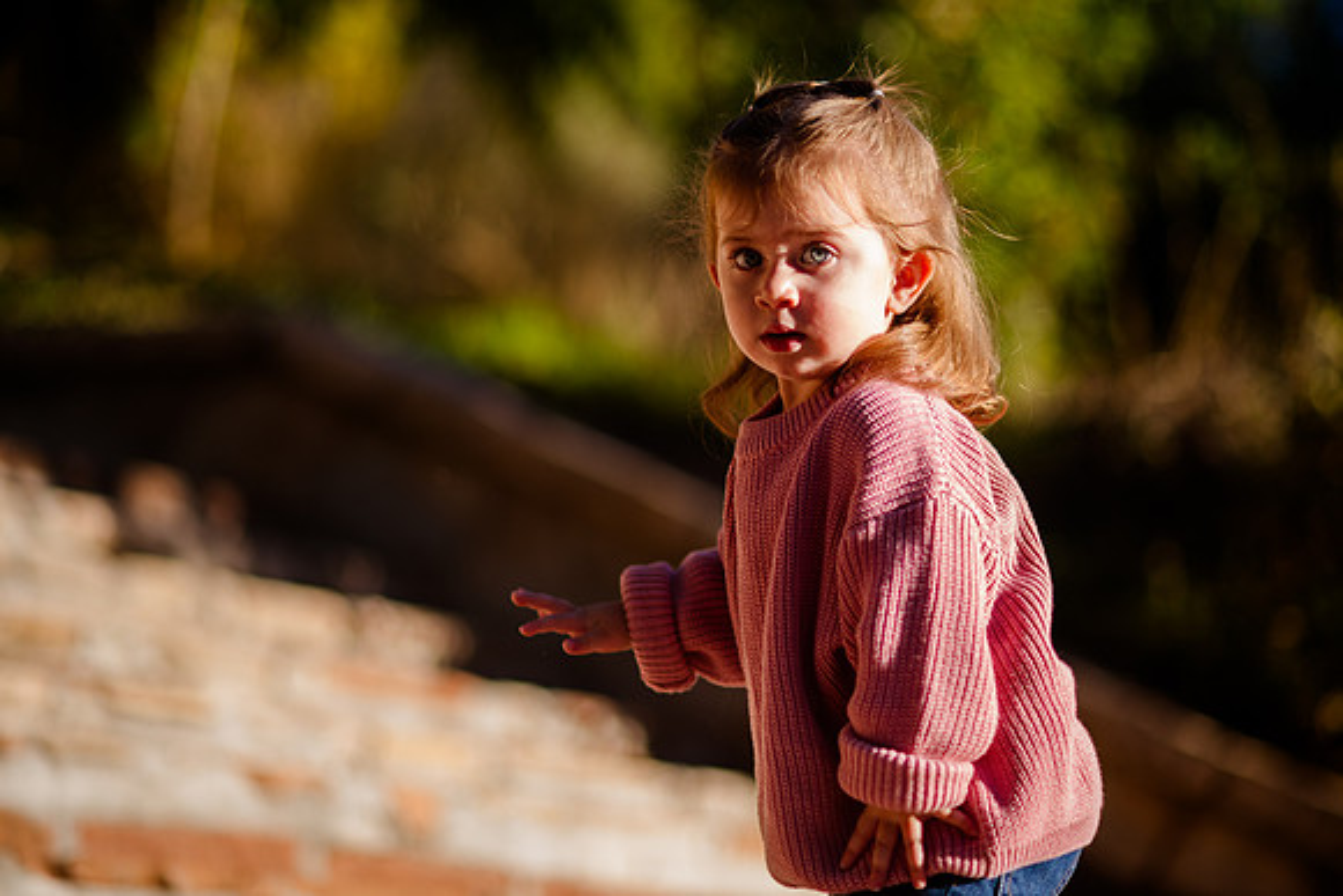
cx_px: 709
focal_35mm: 115
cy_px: 423
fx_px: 4297
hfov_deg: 17.8
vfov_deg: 11.9
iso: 200
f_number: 2
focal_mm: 105
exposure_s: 1/2000
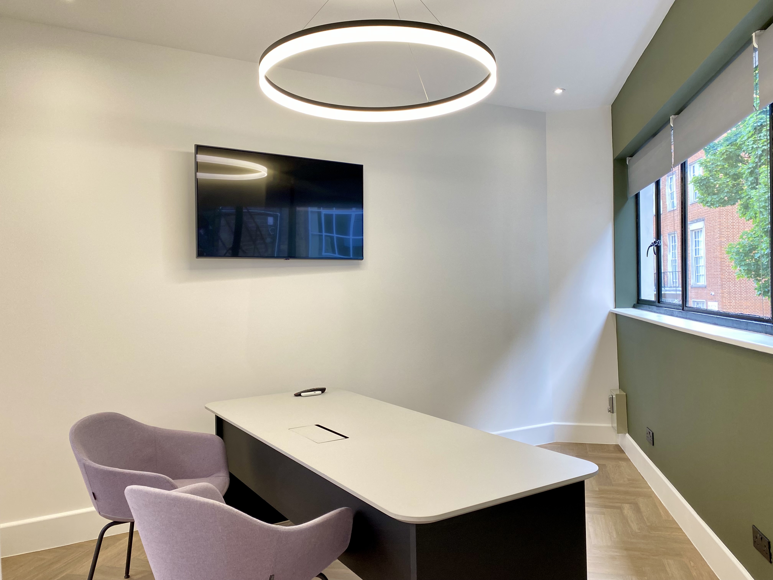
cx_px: 386
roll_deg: +1.8
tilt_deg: +0.2
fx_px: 581
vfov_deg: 53.1
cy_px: 290
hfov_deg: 67.3
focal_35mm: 26
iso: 100
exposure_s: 1/100
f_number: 1.8
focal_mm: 4.25
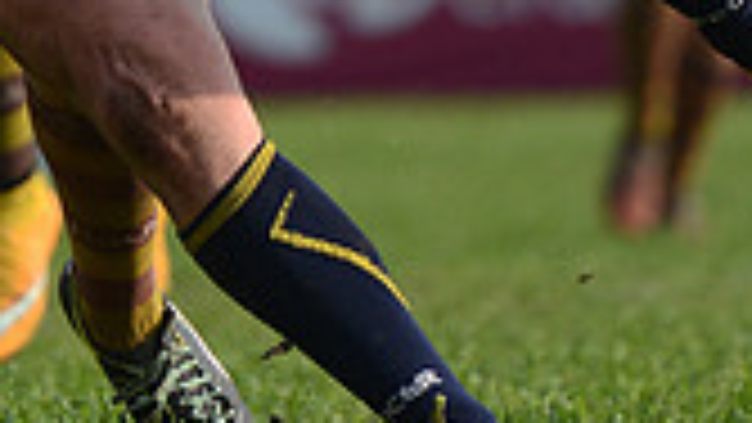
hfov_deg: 2.1
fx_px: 20362
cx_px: -5
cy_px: -430
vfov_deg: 1.2
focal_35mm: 1021
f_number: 4
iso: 320
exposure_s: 1/1600
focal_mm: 280
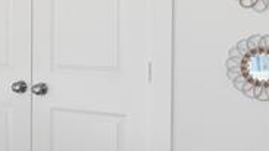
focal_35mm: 94
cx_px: -185
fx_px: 671
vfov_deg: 12.8
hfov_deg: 18.7
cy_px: 38
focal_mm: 16
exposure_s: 1/15
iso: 160
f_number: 8
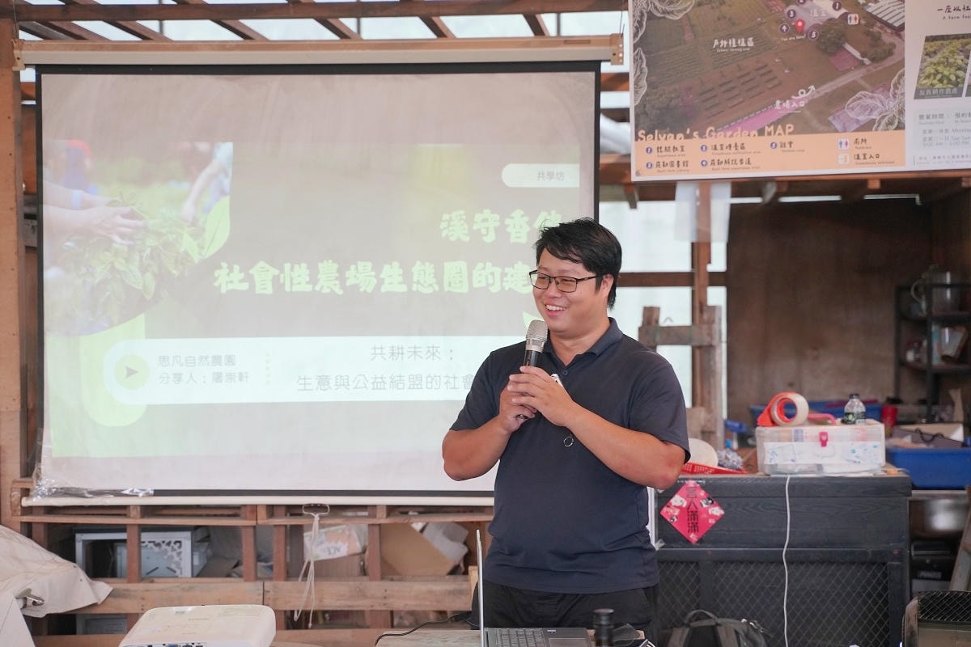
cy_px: 324
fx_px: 2023
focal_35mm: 75
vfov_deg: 18.2
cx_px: 486
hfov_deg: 27.0
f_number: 4
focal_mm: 75
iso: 2500
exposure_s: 1/160
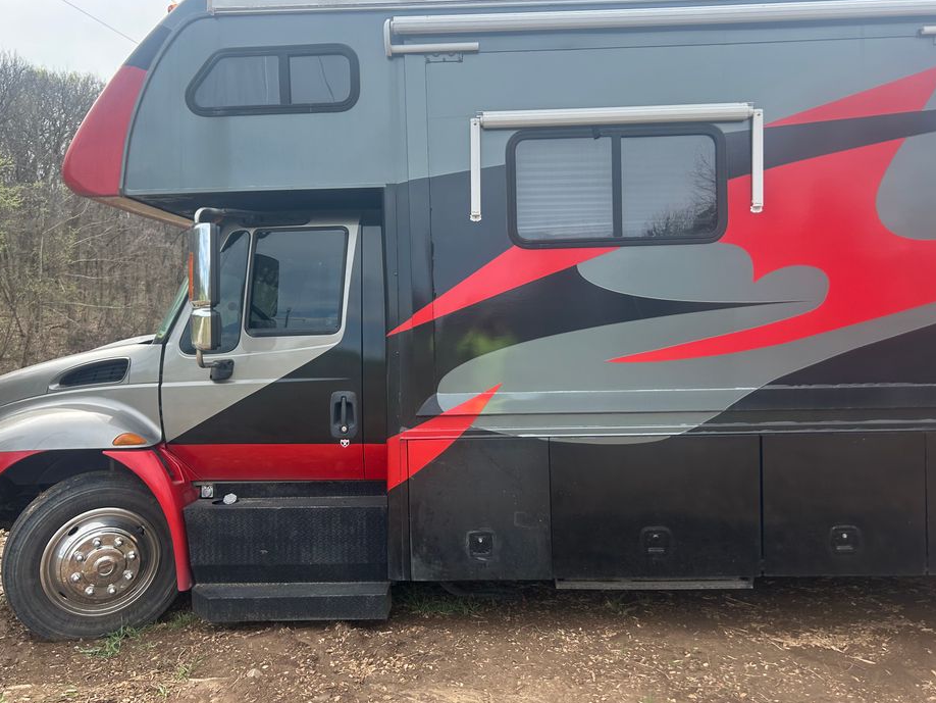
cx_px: 457
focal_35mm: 29
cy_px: 334
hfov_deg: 61.6
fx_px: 784
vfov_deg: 48.2
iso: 50
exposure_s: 1/1183
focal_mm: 5.7
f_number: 1.5
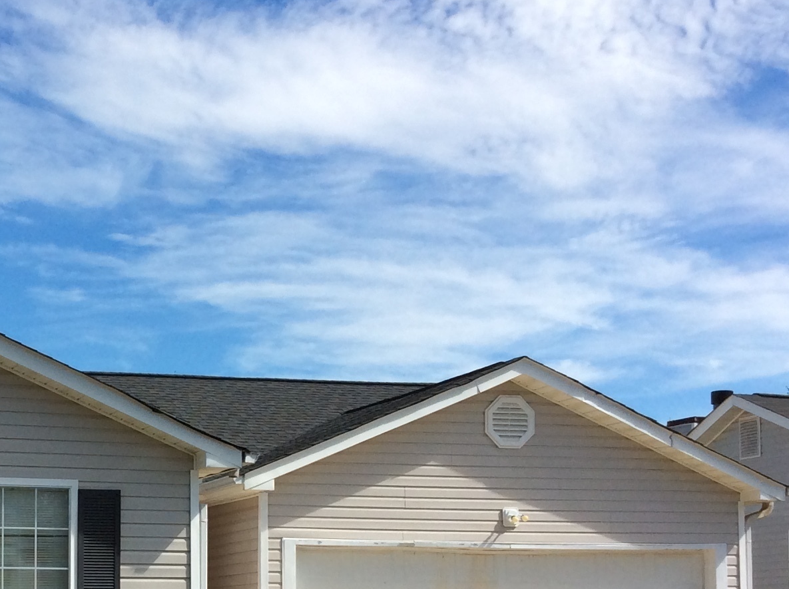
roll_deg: +1.7
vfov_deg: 20.4
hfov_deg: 26.9
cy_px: 557
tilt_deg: -0.4
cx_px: 80
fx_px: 1593
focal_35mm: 70
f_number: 2.4
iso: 32
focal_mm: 3.3
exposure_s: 1/1634
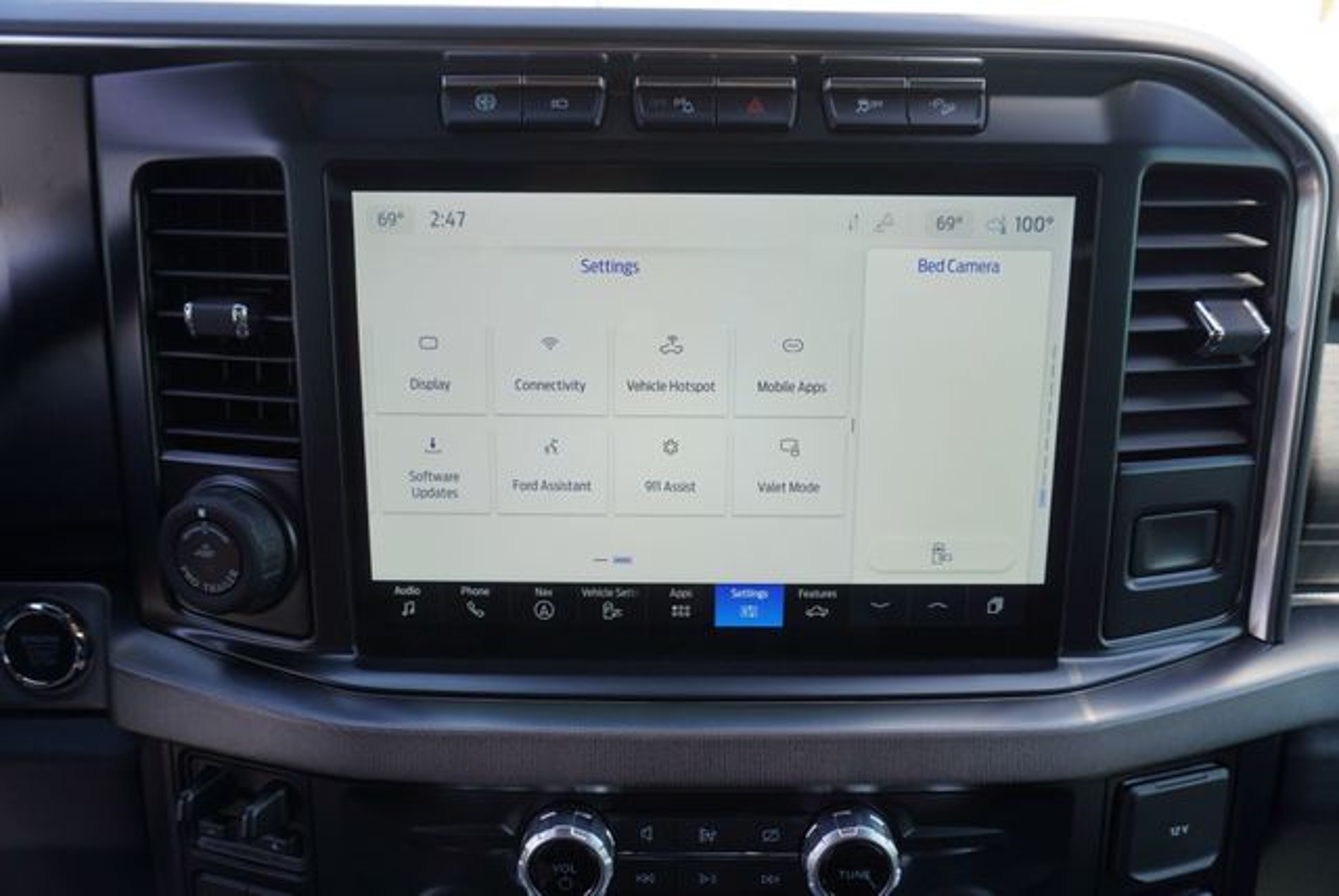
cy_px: 448
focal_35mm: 24
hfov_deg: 73.7
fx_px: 893
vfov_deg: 53.2
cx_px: 670
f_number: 5
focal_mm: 16
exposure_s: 1/100
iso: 100
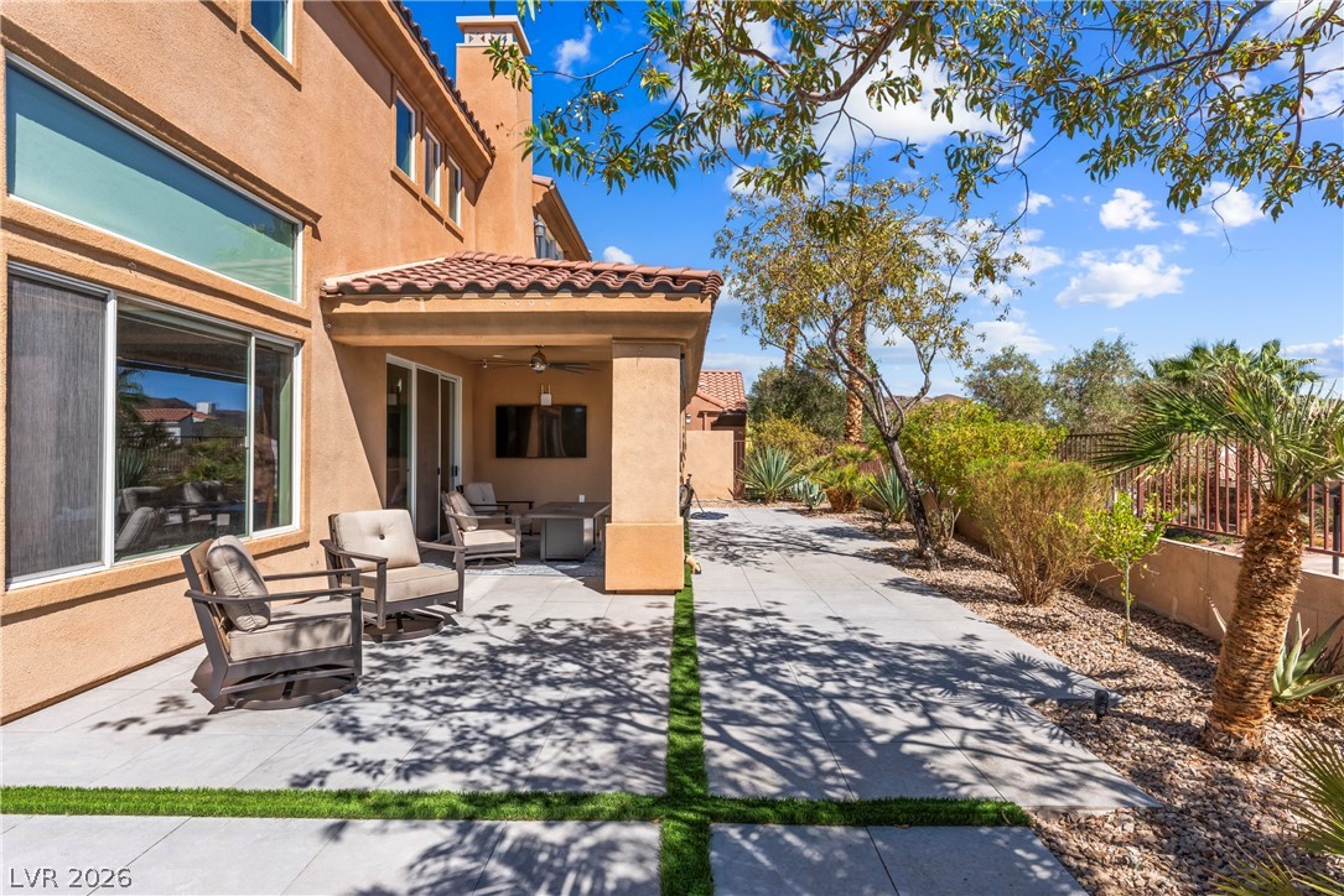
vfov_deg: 64.6
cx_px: 672
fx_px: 709
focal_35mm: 19
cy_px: 448
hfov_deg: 86.9
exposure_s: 1/8000
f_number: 8
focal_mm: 19
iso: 400
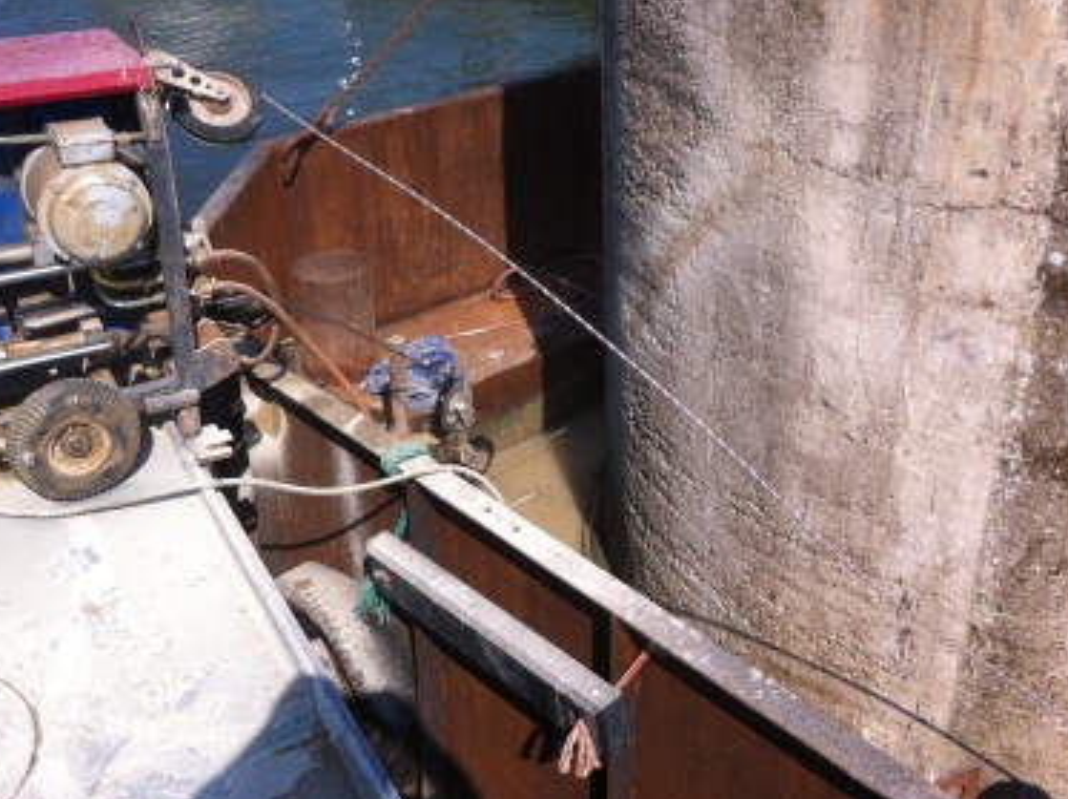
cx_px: 550
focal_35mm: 45
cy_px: 322
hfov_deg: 42.1
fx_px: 1387
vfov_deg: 32.0
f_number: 2.8
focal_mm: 3.85
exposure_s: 1/1312
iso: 80
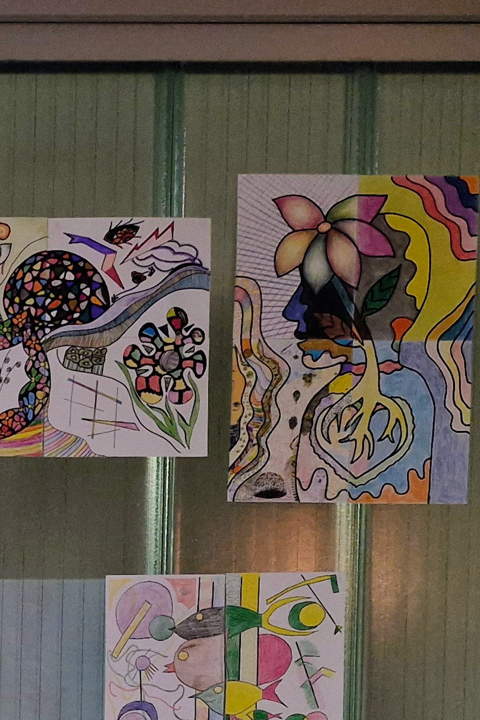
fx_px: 1580
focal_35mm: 79
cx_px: -651
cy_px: 756
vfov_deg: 24.3
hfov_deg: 13.2
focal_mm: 5.54
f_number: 1.8
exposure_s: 1/100
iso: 400
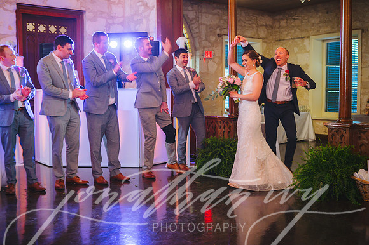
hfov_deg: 44.5
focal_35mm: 44
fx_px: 451
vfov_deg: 30.5
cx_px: 184
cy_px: 122
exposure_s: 1/80
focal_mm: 44
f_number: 2.8
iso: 1600
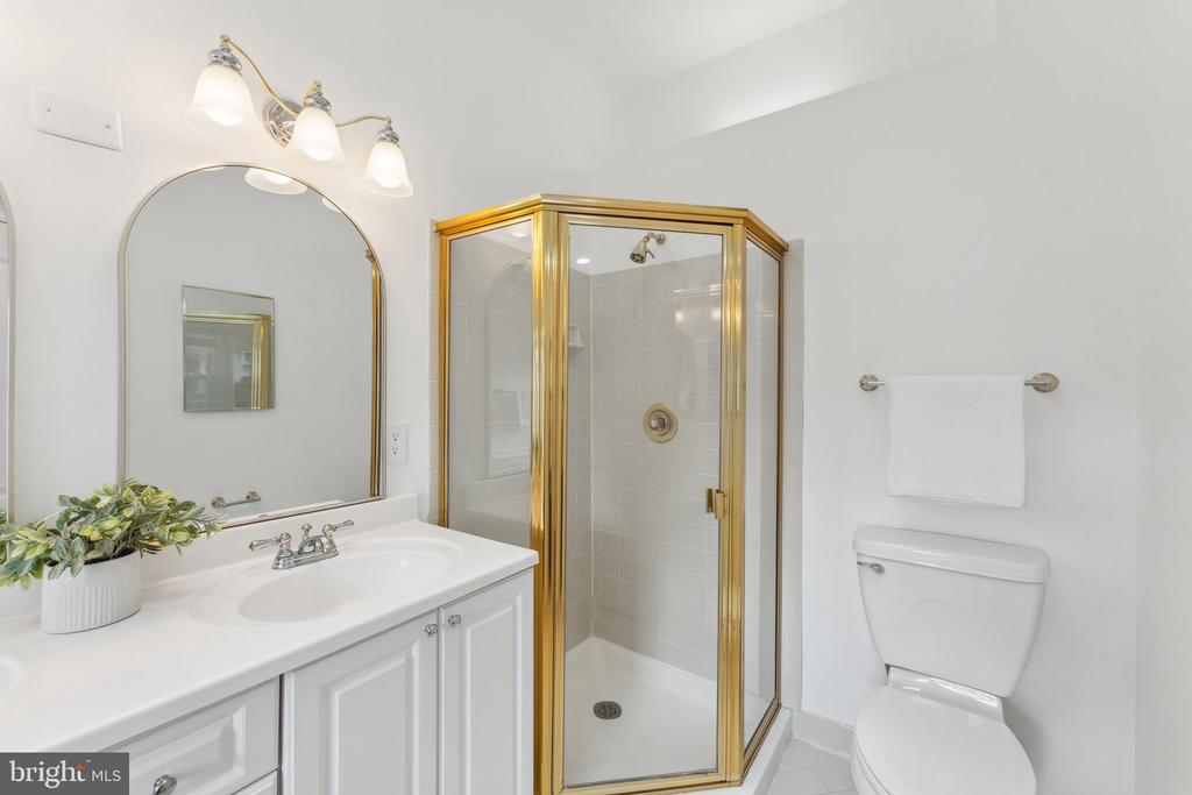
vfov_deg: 81.2
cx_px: 596
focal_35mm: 14
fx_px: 464
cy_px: 398
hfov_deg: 104.2
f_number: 8
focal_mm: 14
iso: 200
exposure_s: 1/25
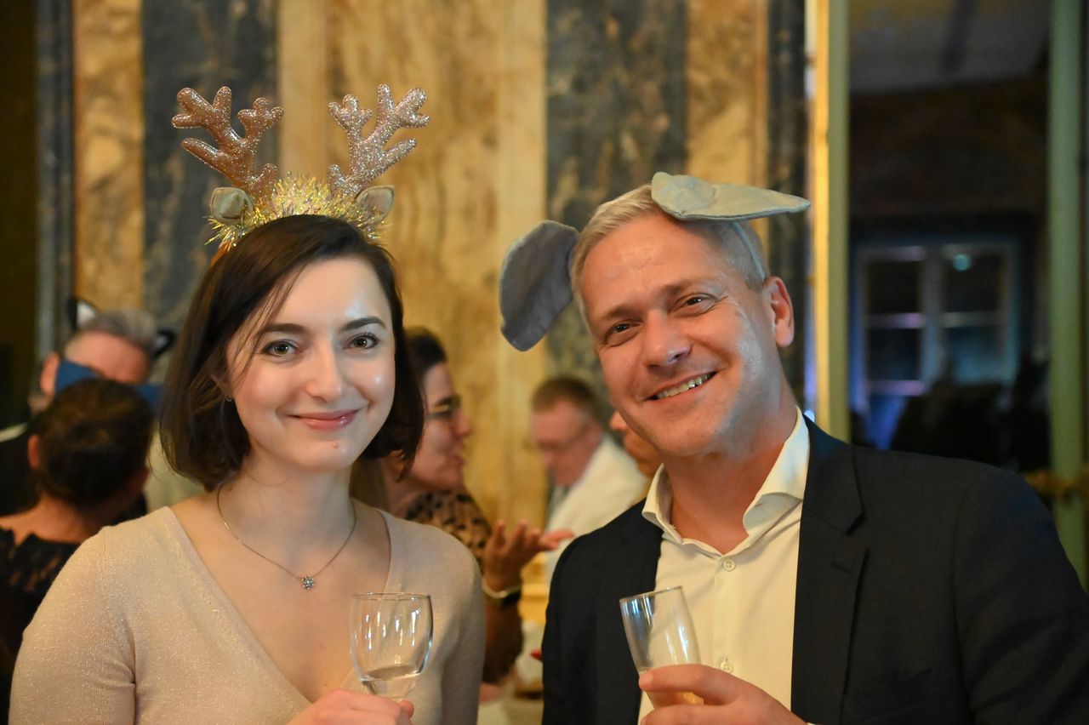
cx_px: 544
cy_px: 362
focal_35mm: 58
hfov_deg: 34.5
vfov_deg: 23.4
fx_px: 1754
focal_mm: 58
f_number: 4
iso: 25600
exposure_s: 1/50
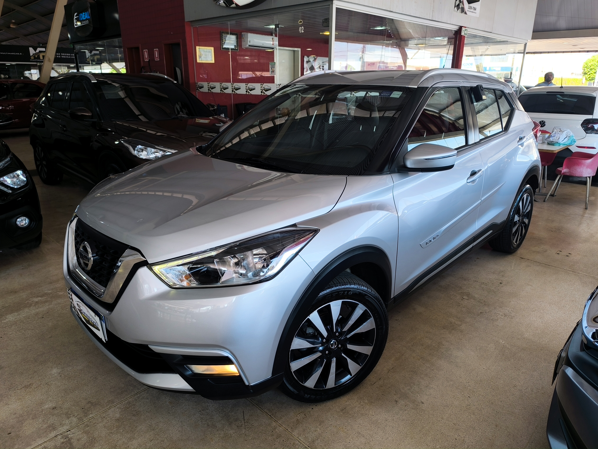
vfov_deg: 58.9
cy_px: 224
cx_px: 299
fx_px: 397
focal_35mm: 23
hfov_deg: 73.9
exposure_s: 1/120
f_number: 1.65
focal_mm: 6.14
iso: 80
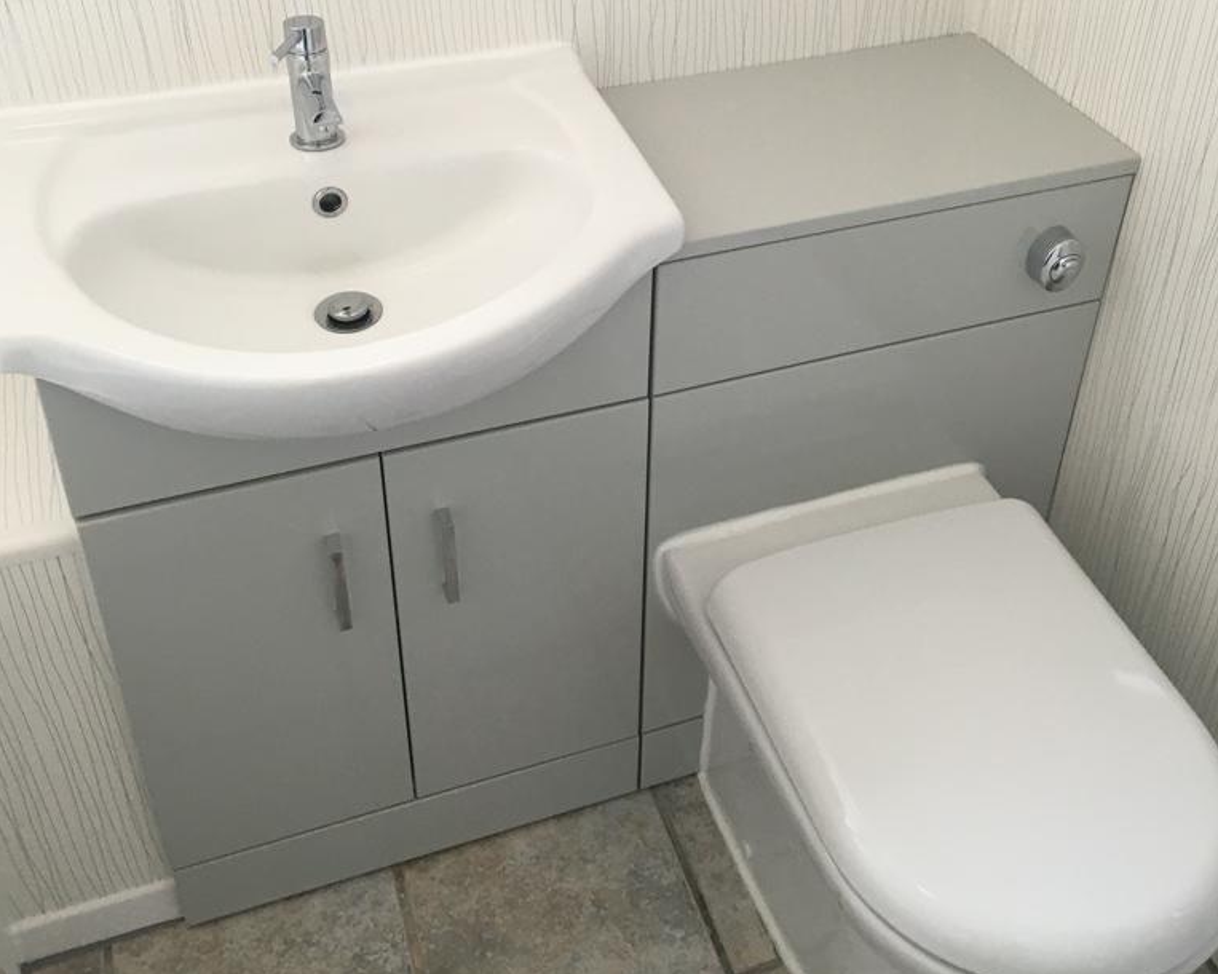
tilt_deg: -32.7
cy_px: 252
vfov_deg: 38.2
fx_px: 1369
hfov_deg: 47.9
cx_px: 608
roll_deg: -2.0
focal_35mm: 38
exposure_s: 1/33
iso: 40
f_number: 2.2
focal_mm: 4.15
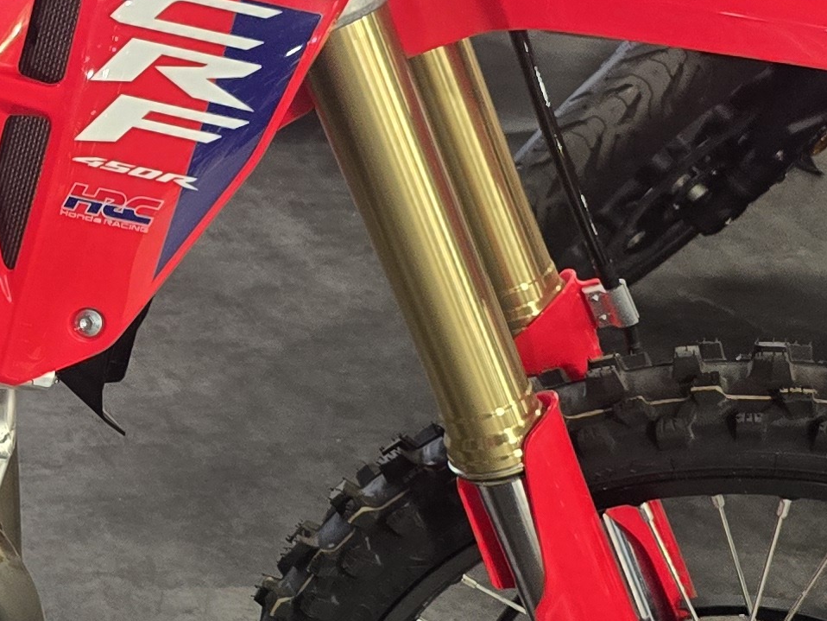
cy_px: 357
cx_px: -331
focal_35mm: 96
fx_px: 2294
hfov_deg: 18.6
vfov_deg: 15.4
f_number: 1.7
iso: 500
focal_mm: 6.3
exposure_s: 1/120
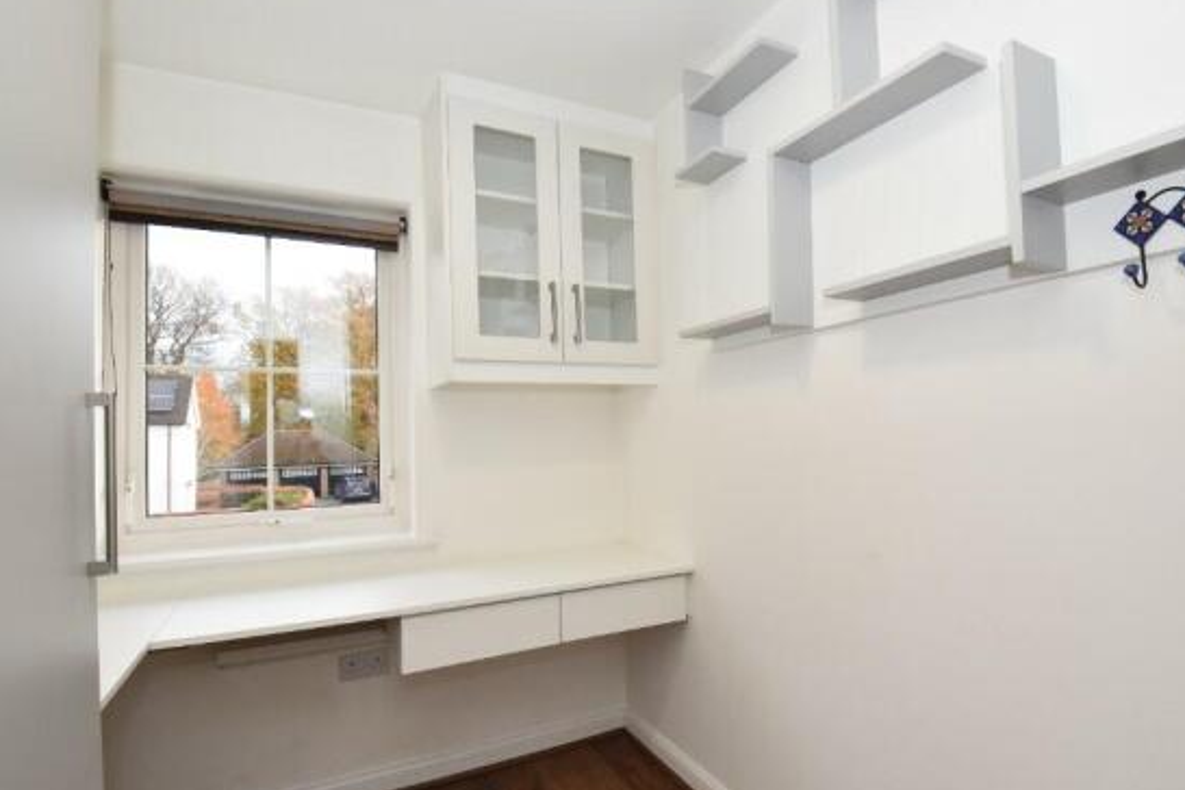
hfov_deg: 89.8
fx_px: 592
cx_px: 639
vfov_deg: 67.4
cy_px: 411
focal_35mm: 18
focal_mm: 10
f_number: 5.6
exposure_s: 1/125
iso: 720
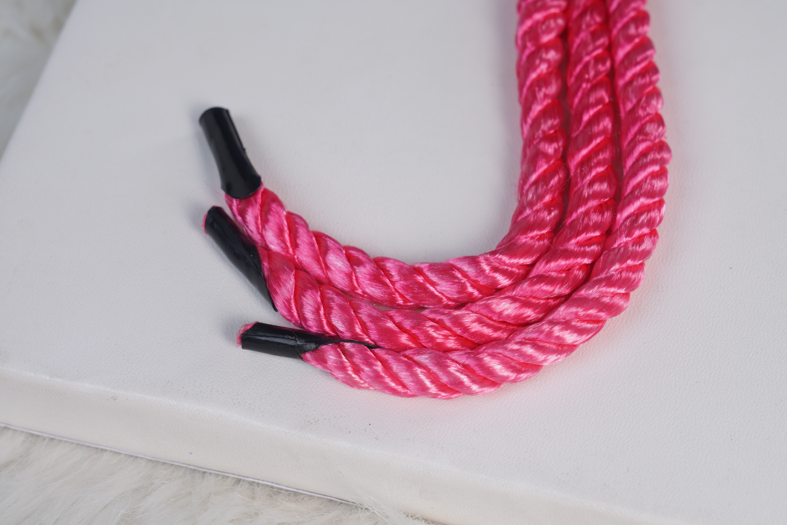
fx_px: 2295
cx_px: 394
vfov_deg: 13.0
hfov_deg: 19.5
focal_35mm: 105
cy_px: 262
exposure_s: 1/160
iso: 160
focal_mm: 70
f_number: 9
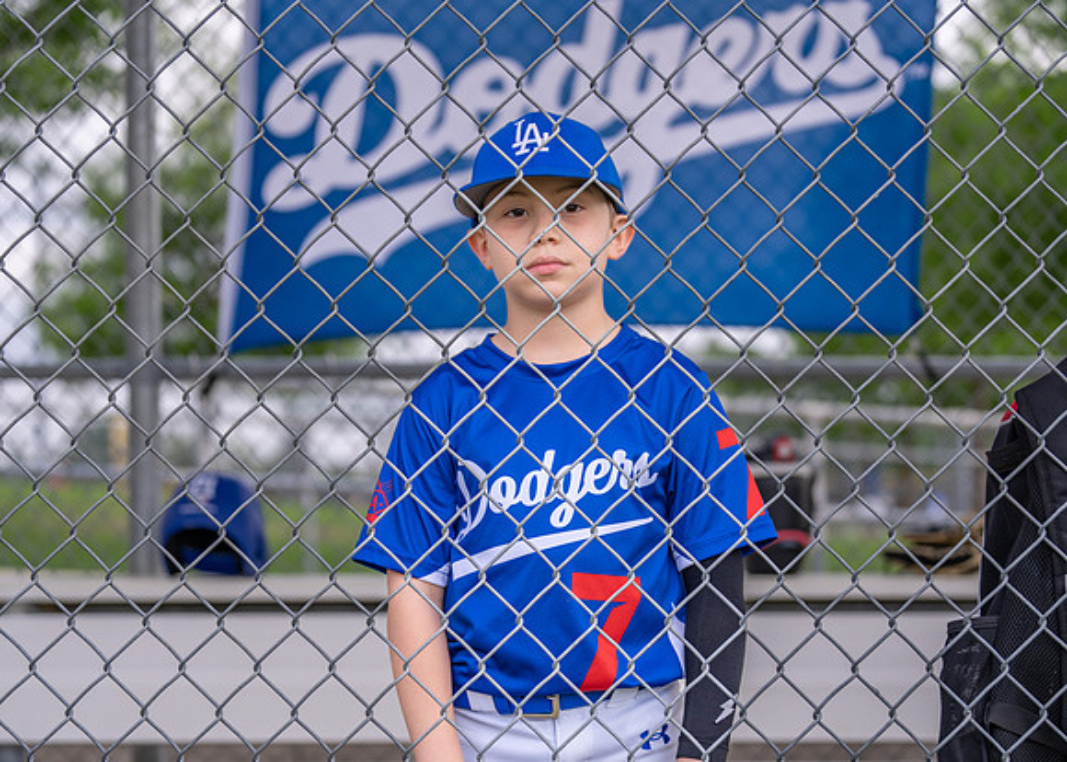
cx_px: 534
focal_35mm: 79
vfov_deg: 18.1
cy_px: 381
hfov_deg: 25.2
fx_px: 2386
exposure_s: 1/800
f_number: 2.8
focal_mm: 70
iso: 100
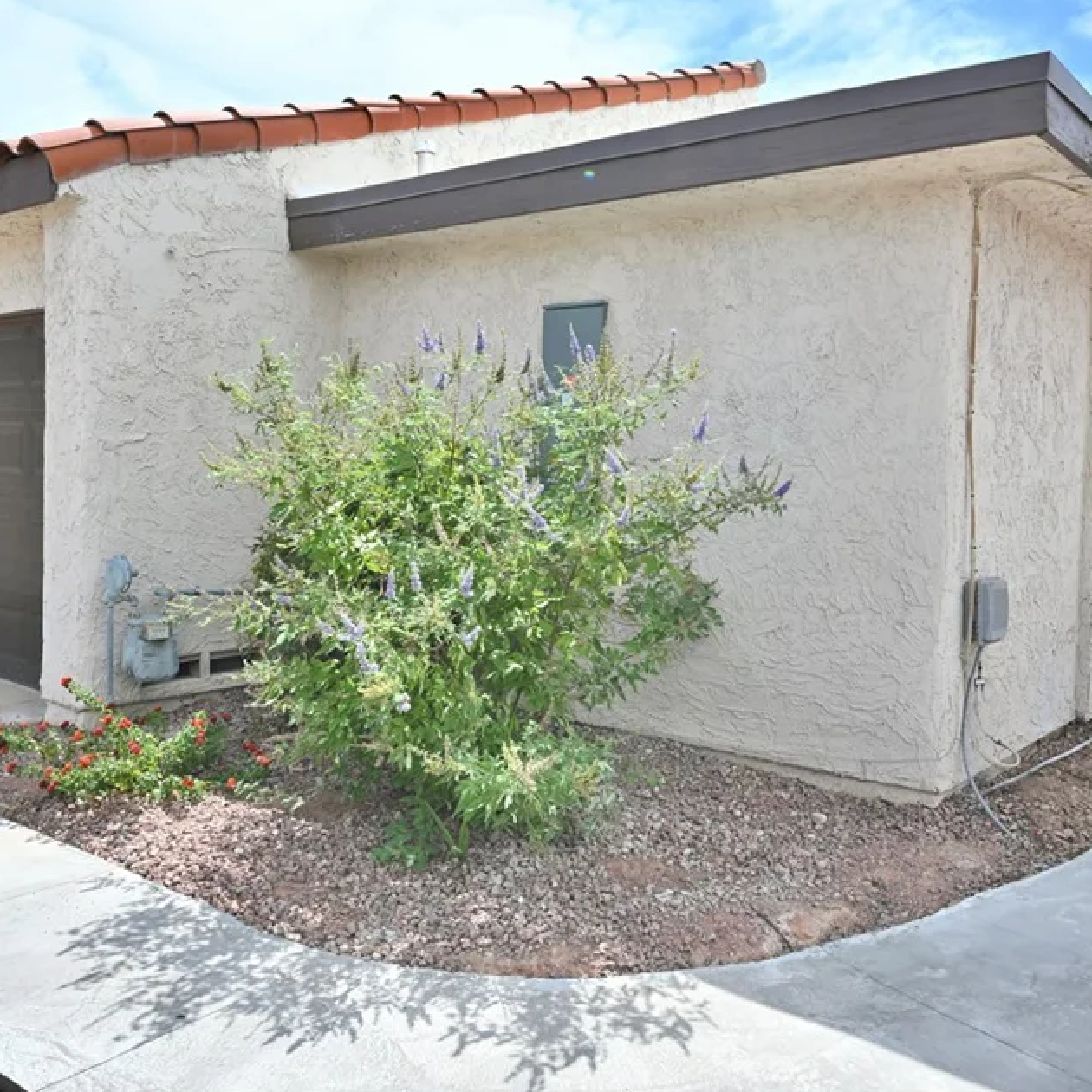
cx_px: 551
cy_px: 502
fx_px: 1060
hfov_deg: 54.5
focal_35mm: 30
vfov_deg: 54.5
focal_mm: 21.5
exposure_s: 1/60
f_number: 14
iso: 100
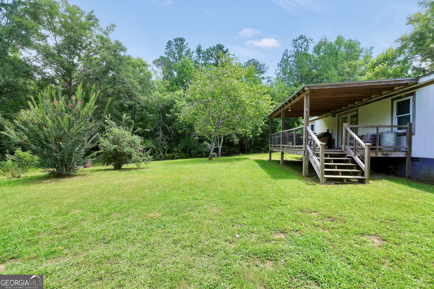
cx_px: 217
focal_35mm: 15
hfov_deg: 100.4
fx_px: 181
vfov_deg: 77.3
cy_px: 144
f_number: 7.1
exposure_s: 1/100
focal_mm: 10
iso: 100
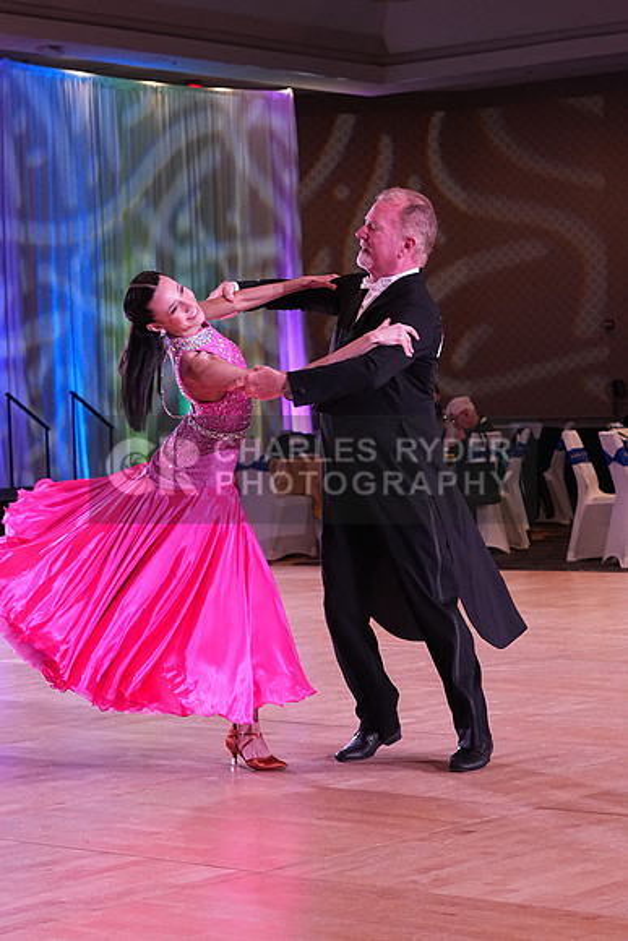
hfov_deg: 15.0
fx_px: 2380
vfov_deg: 22.4
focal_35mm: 91
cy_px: 470
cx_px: 314
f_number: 6.3
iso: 3200
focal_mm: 61
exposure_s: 1/250
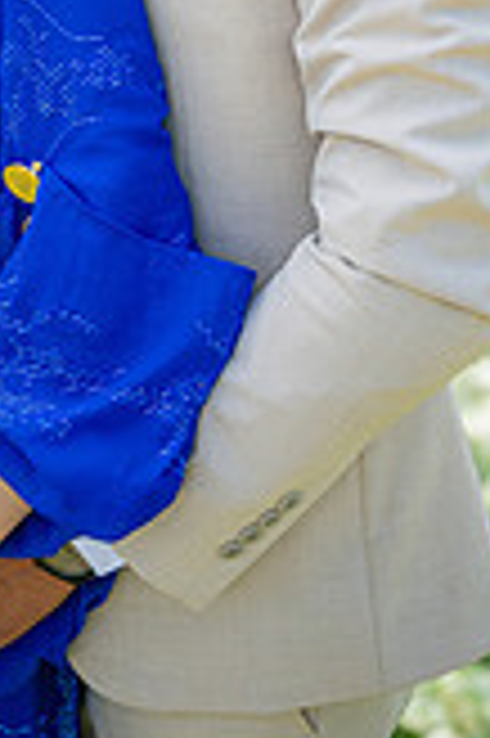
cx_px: 67
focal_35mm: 96
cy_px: -189
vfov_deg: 19.8
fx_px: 1964
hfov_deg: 14.1
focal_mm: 35
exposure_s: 1/2500
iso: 125
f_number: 1.2
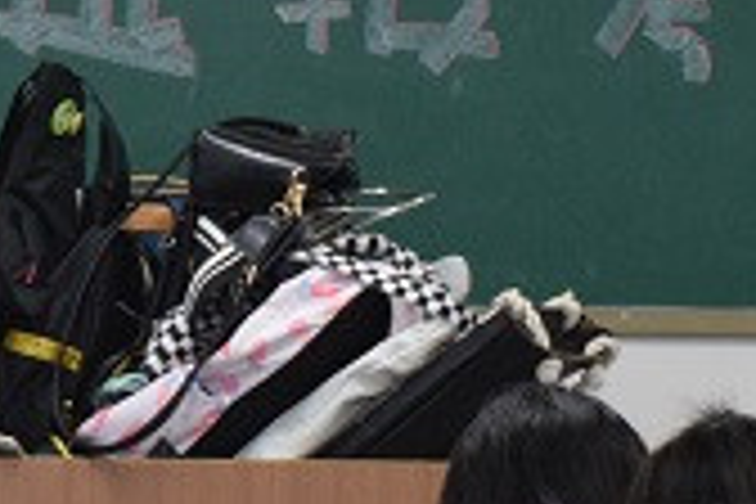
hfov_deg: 6.6
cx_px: 4
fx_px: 6551
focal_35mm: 312
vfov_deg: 4.4
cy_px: 22
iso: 2000
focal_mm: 50
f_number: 4.8
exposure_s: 1/60
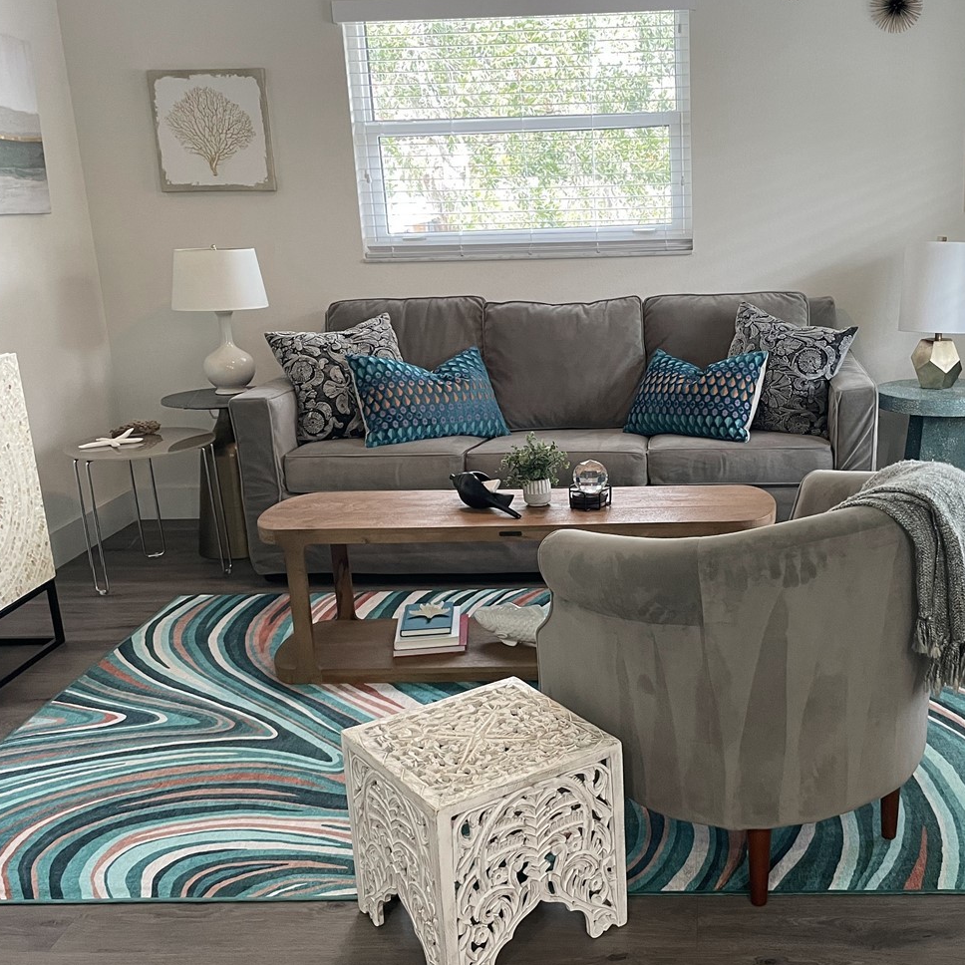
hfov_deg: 43.3
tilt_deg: -15.8
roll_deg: +2.1
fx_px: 1199
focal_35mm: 38
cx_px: 640
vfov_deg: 43.8
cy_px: 539
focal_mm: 4.2
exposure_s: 1/60
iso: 160
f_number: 1.6
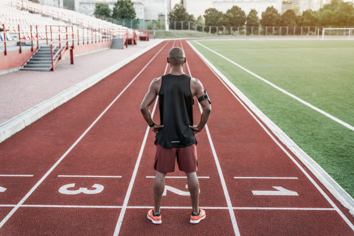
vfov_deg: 33.4
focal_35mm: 40
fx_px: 393
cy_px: 118
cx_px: 177
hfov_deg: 48.5
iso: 800
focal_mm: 40
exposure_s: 1/250
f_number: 2.8
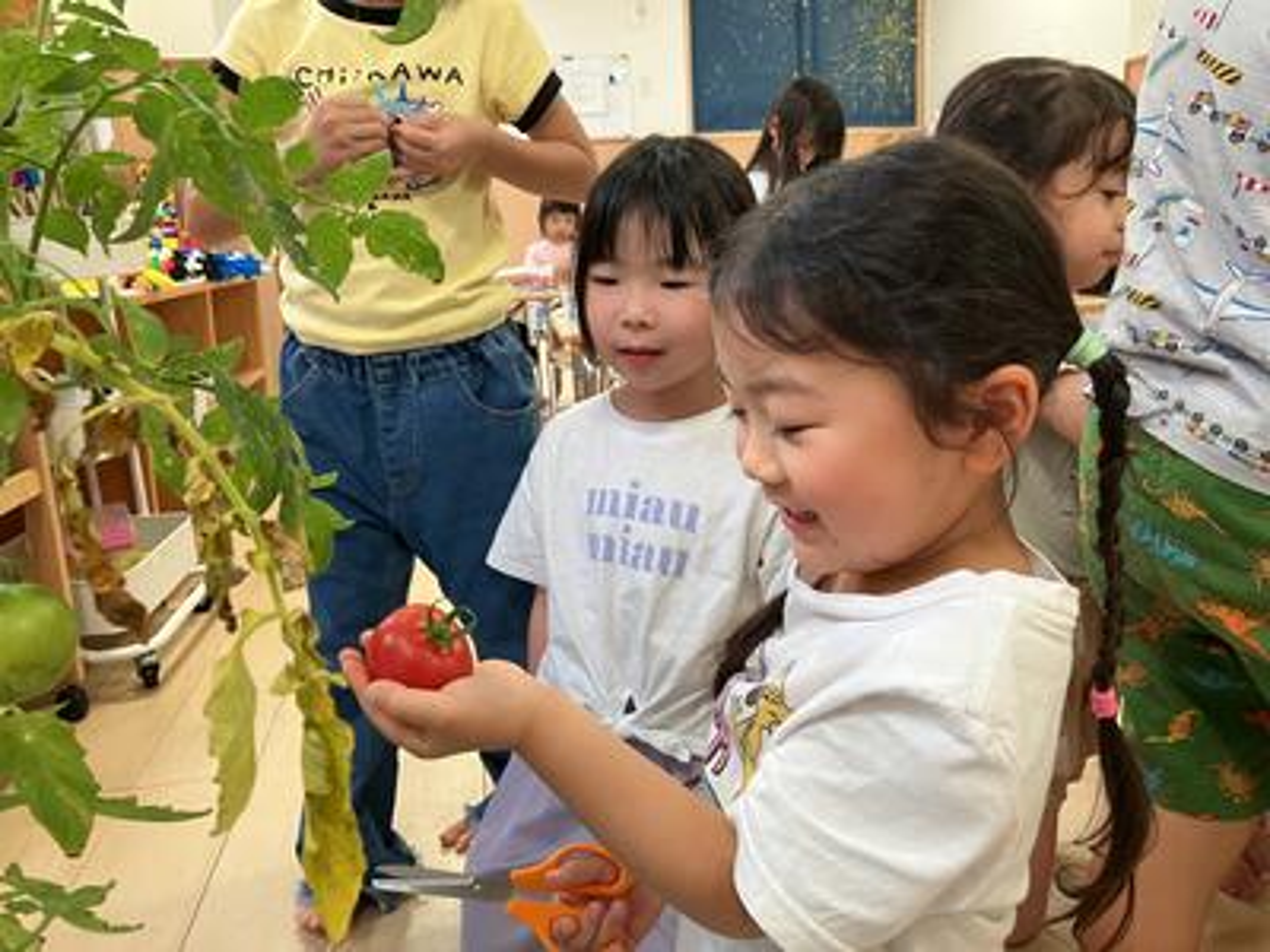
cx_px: 635
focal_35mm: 28
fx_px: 1027
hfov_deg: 63.4
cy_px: 476
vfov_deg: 49.7
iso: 80
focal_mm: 3.99
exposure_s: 1/98
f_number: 1.8
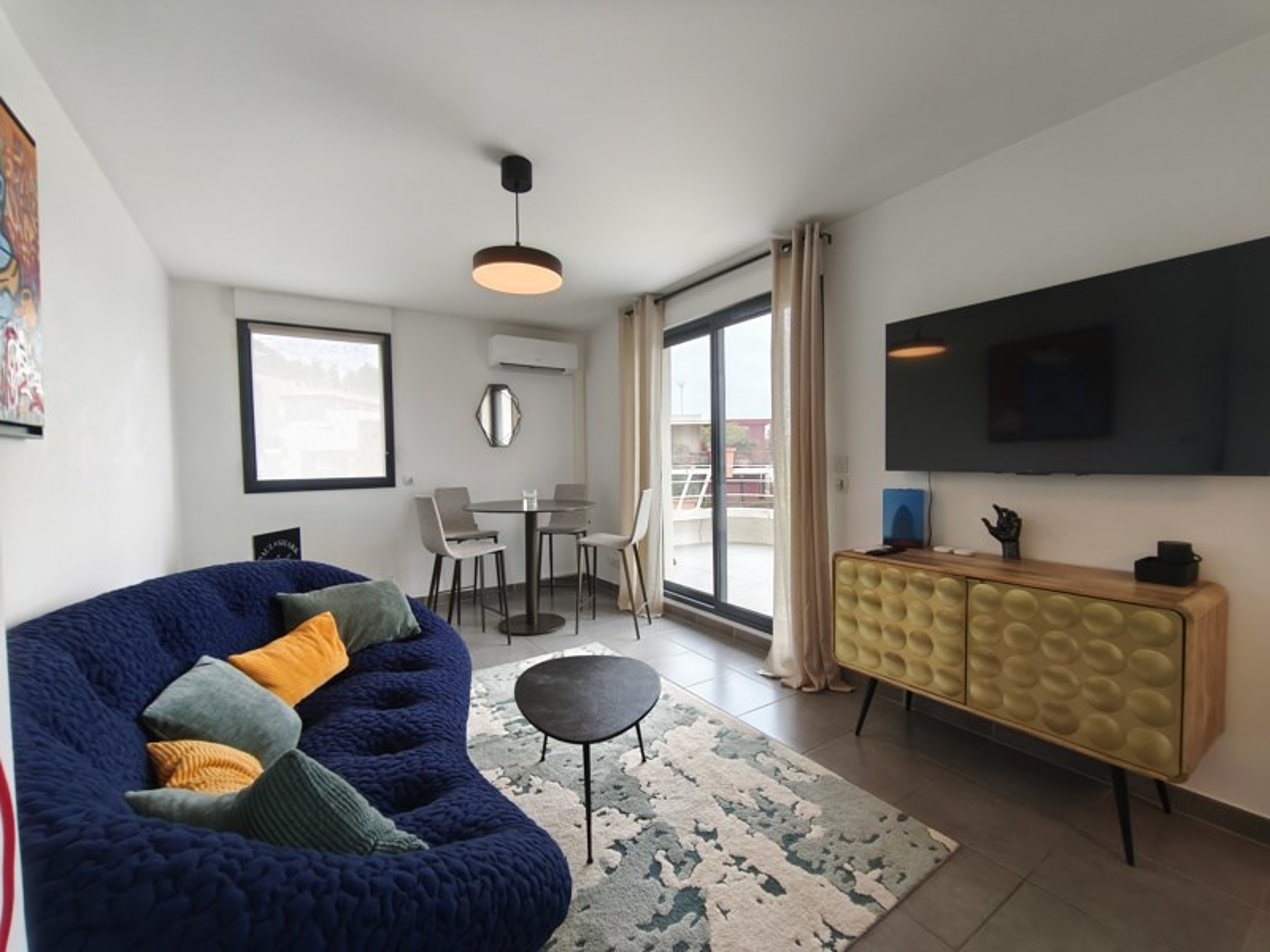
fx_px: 550
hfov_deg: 98.2
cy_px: 476
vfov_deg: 81.7
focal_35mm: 15
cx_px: 635
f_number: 2.2
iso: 160
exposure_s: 1/33.3
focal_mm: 1.91
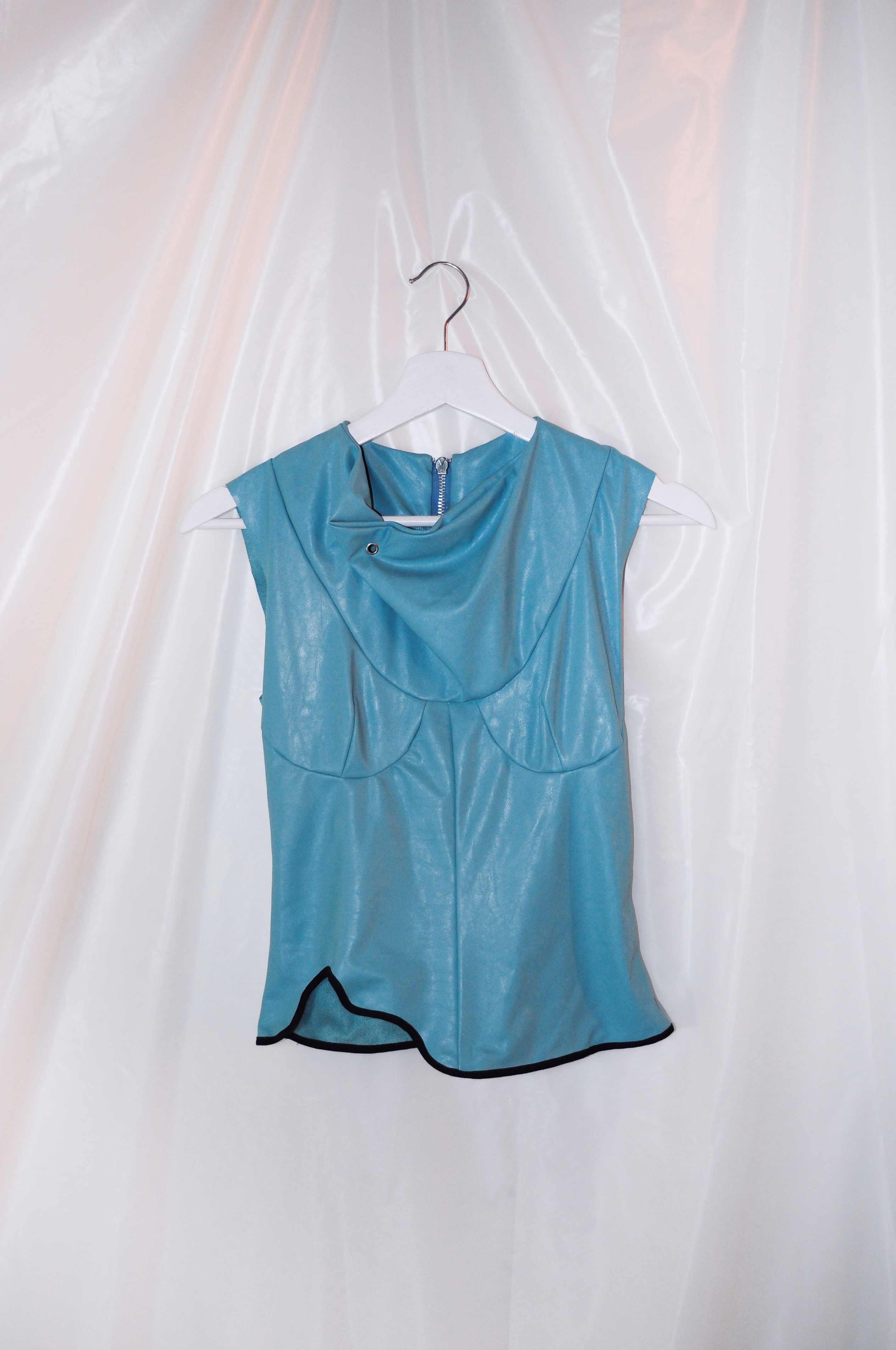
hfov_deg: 36.8
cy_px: 675
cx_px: 448
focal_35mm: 36
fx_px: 1347
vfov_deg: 53.2
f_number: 4
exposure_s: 1/125
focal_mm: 24
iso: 320
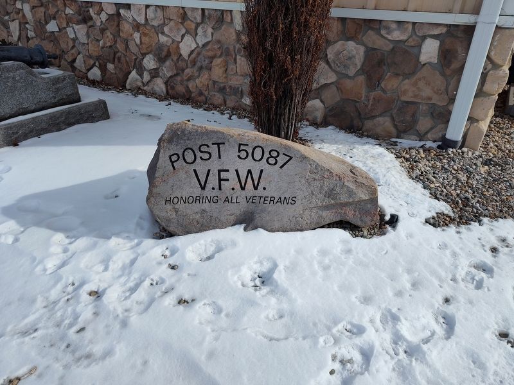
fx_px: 342
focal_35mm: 23
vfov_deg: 58.9
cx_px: 257
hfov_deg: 73.9
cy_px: 192
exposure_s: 1/1800
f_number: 1.8
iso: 100
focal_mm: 5.56
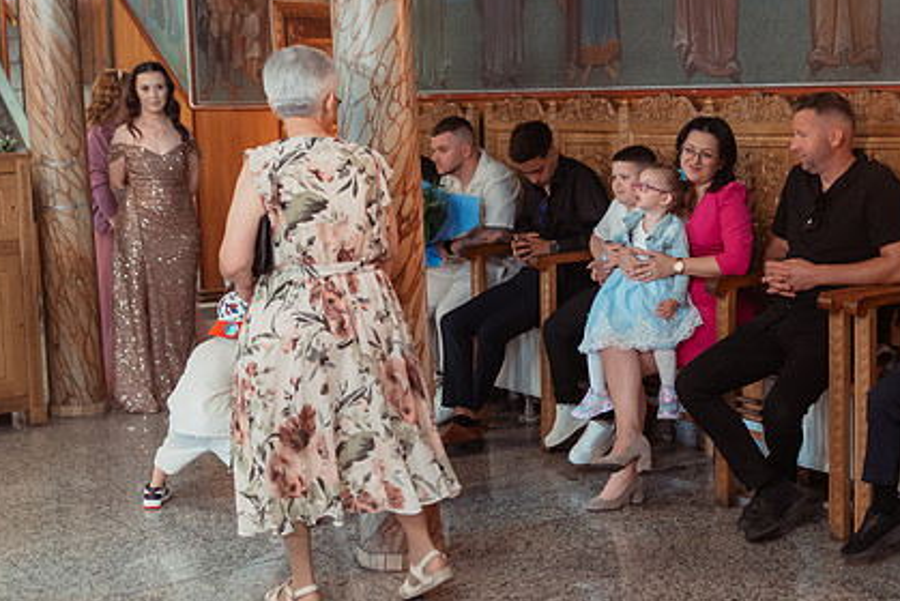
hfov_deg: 35.2
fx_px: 1401
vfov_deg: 24.2
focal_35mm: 56
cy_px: 247
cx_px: 606
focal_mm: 35
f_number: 1.8
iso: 1600
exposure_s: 1/200
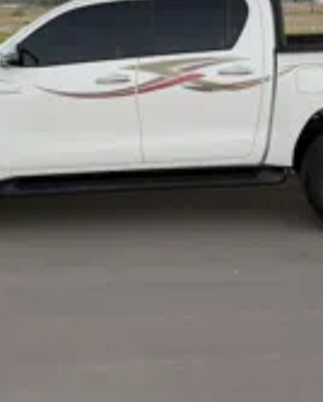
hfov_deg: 27.2
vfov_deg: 31.4
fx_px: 668
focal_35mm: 56
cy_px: 17
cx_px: 178
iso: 200
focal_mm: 6.76
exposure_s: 1/87
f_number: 1.78
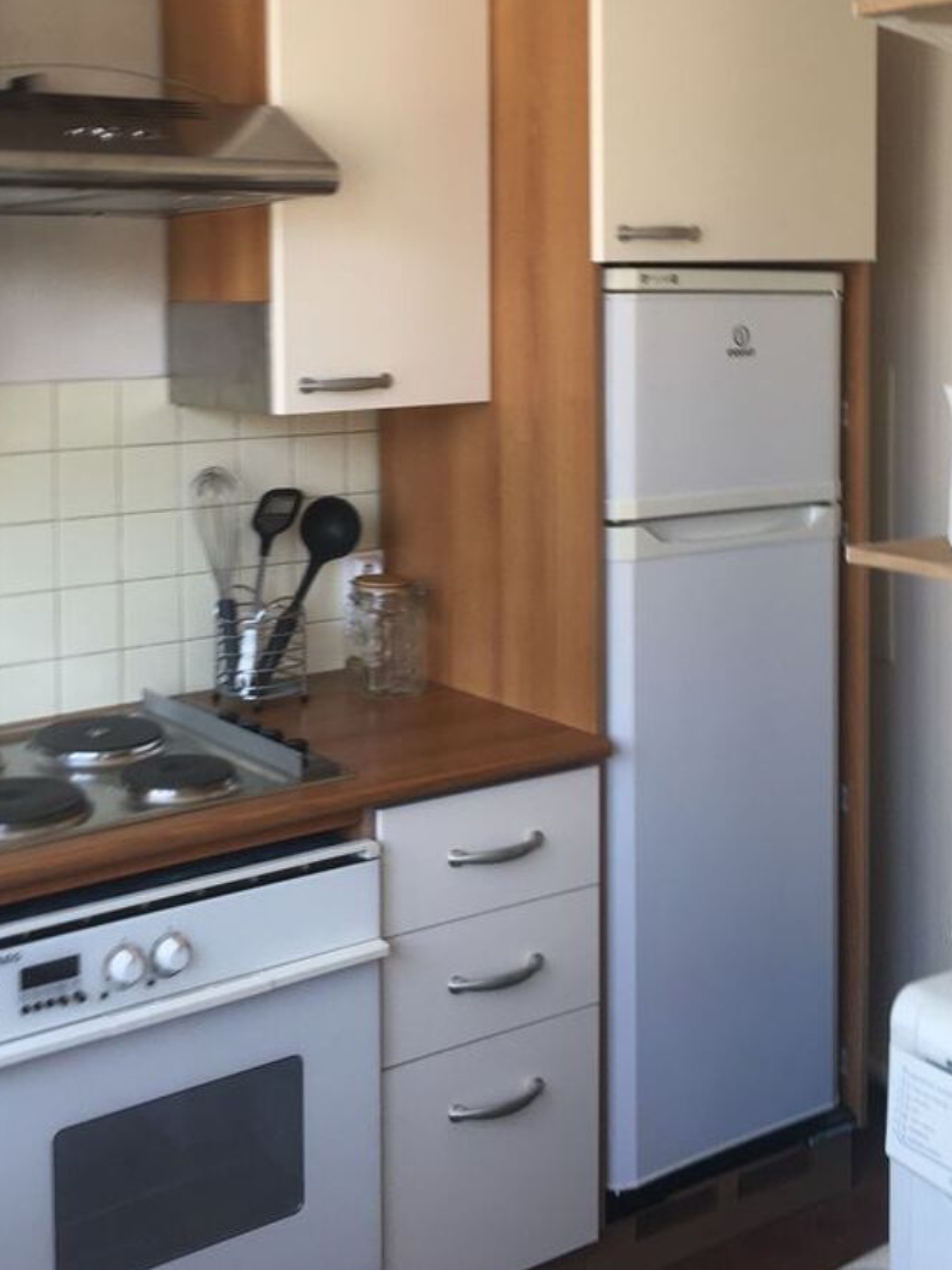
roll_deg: +1.2
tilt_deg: -3.3
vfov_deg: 42.1
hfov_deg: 32.7
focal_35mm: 44
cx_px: 338
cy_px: 372
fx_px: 1614
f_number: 2.2
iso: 40
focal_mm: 4.15
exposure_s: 1/100
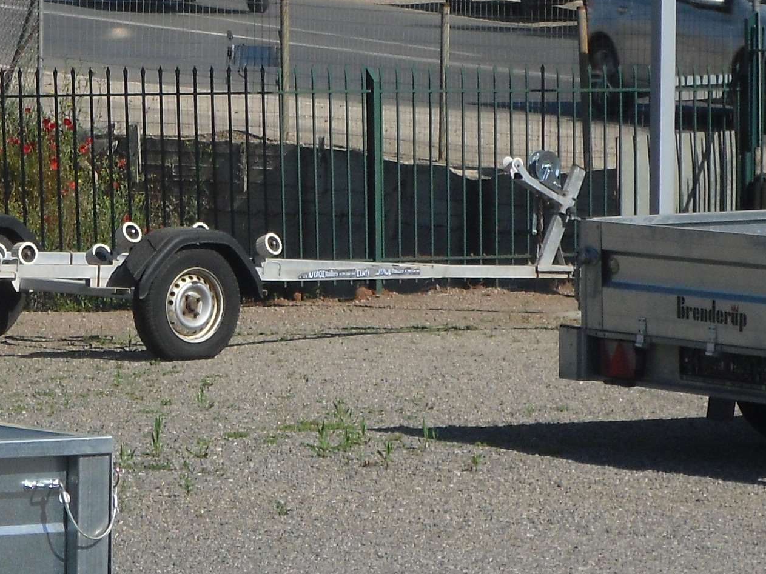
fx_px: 5045
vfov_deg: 6.5
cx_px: 25
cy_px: 168
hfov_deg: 8.6
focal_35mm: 228
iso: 80
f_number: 11.6
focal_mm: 13.5
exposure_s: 1/173
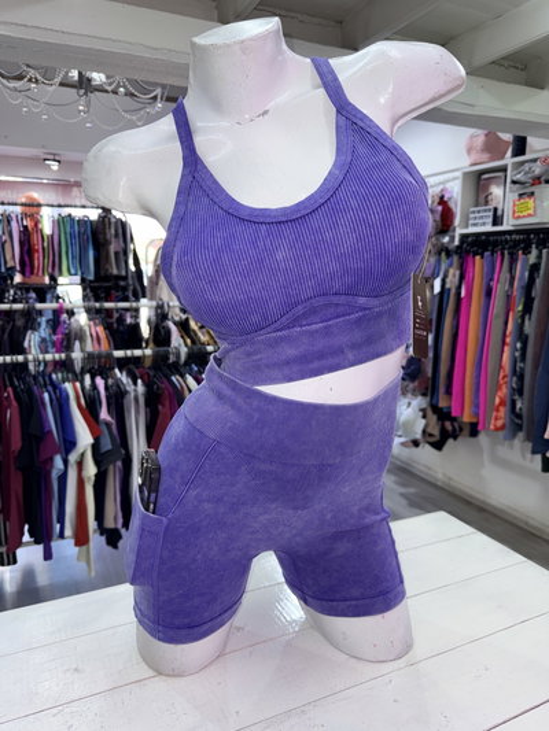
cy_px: 366
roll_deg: -1.0
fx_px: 507
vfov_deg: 71.6
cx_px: 274
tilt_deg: -10.3
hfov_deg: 56.8
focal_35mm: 24
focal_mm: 6.76
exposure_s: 1/104
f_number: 1.78
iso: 50
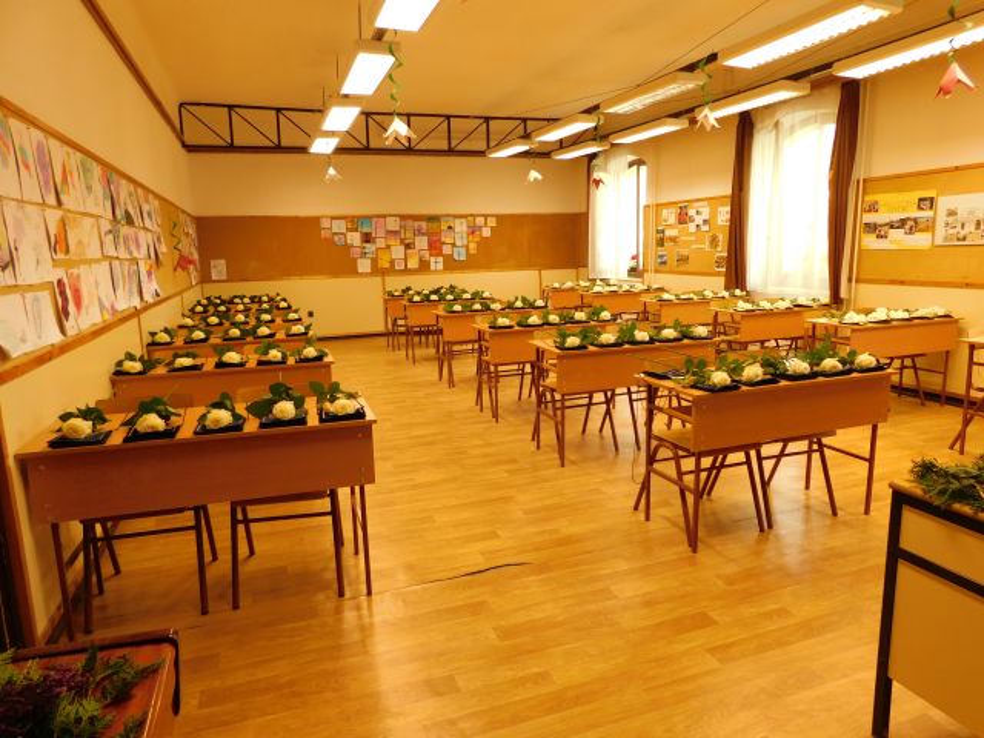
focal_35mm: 23
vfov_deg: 58.9
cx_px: 492
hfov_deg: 73.9
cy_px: 369
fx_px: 654
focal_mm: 4
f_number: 3
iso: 220
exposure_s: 1/30
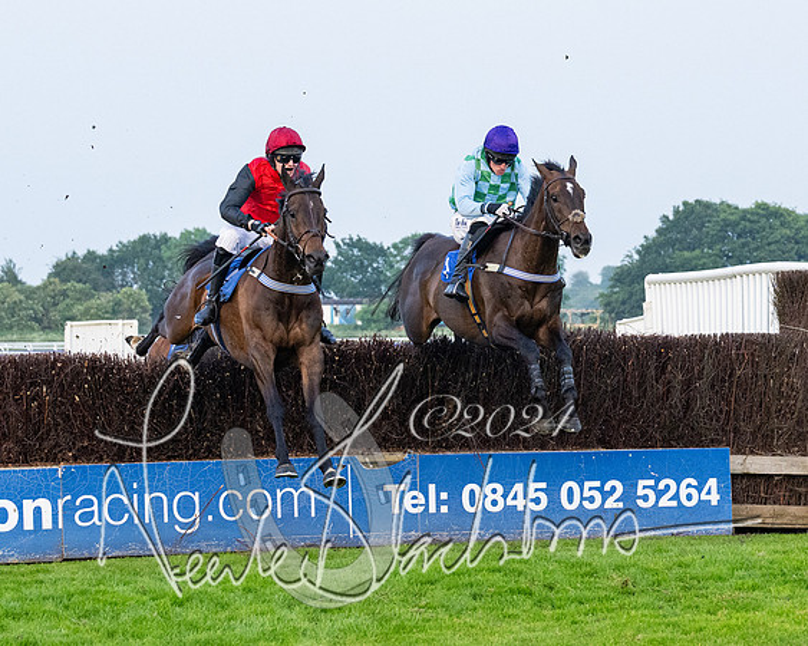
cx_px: 560
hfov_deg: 12.5
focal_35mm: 154
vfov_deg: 10.0
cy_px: 287
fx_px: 3691
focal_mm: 70
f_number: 4
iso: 1250
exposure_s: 1/2500
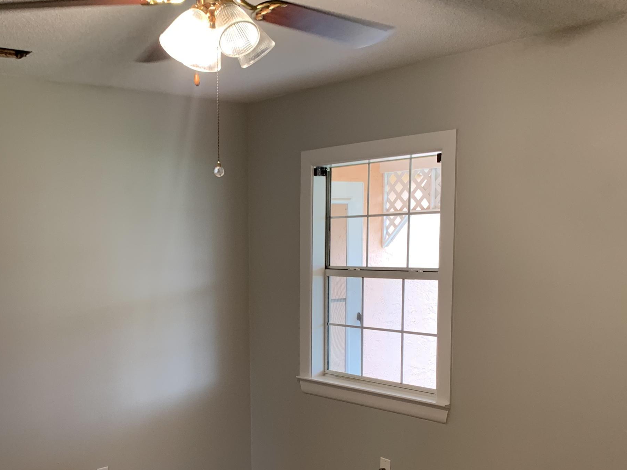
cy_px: 348
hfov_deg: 43.5
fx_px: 779
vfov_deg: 33.0
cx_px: 238
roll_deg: +0.3
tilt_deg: -5.6
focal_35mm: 43
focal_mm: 4.25
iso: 80
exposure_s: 1/60
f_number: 1.8
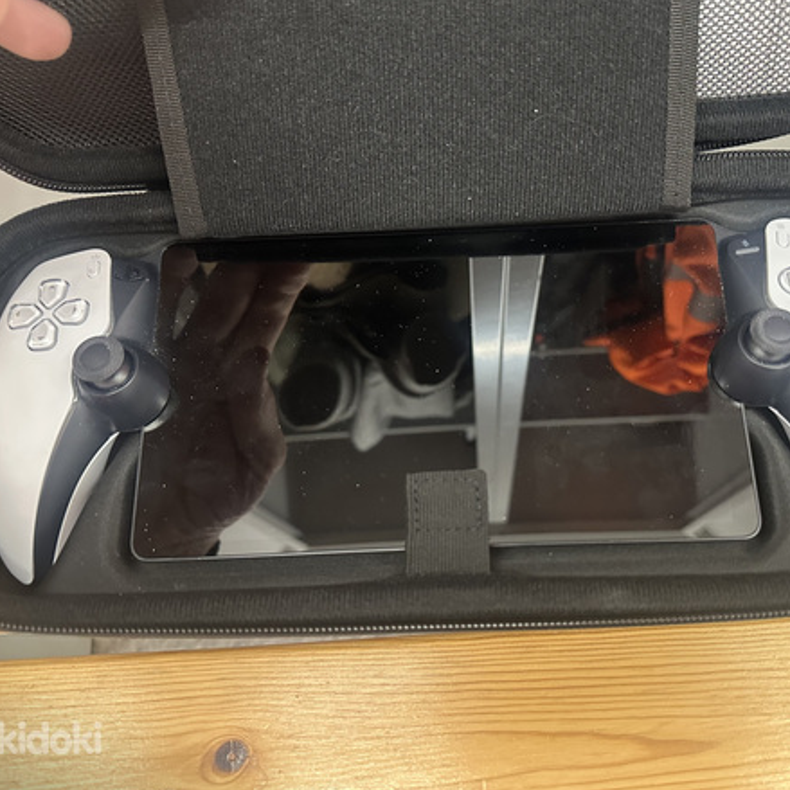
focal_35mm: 29
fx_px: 749
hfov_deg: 55.3
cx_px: 462
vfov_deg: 55.6
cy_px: 396
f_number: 1.78
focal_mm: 6.86
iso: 640
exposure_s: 1/50
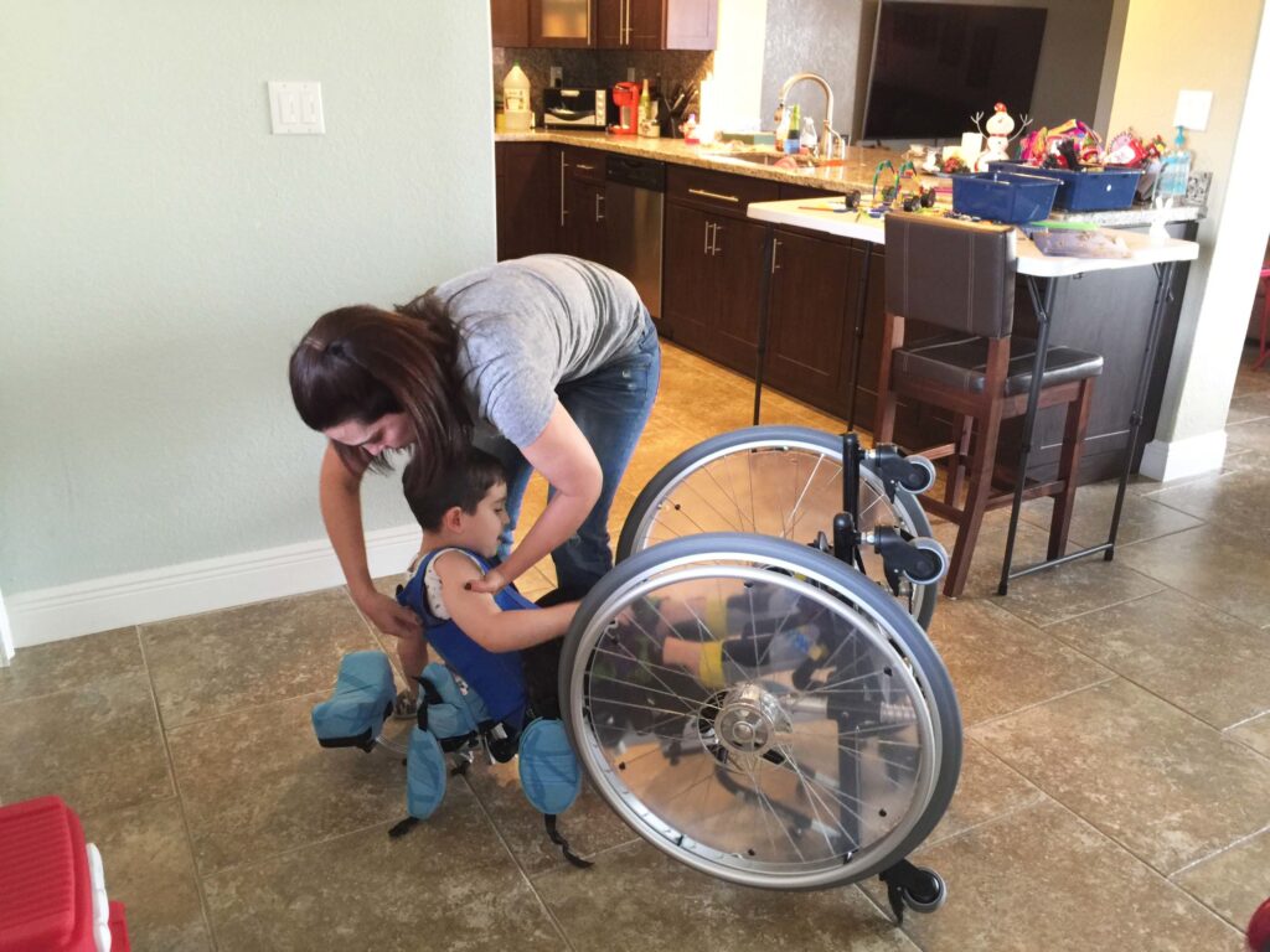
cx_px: 635
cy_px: 476
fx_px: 1064
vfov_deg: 48.2
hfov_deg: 61.7
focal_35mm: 29
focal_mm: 4.15
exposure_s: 1/4
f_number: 2.2
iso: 80
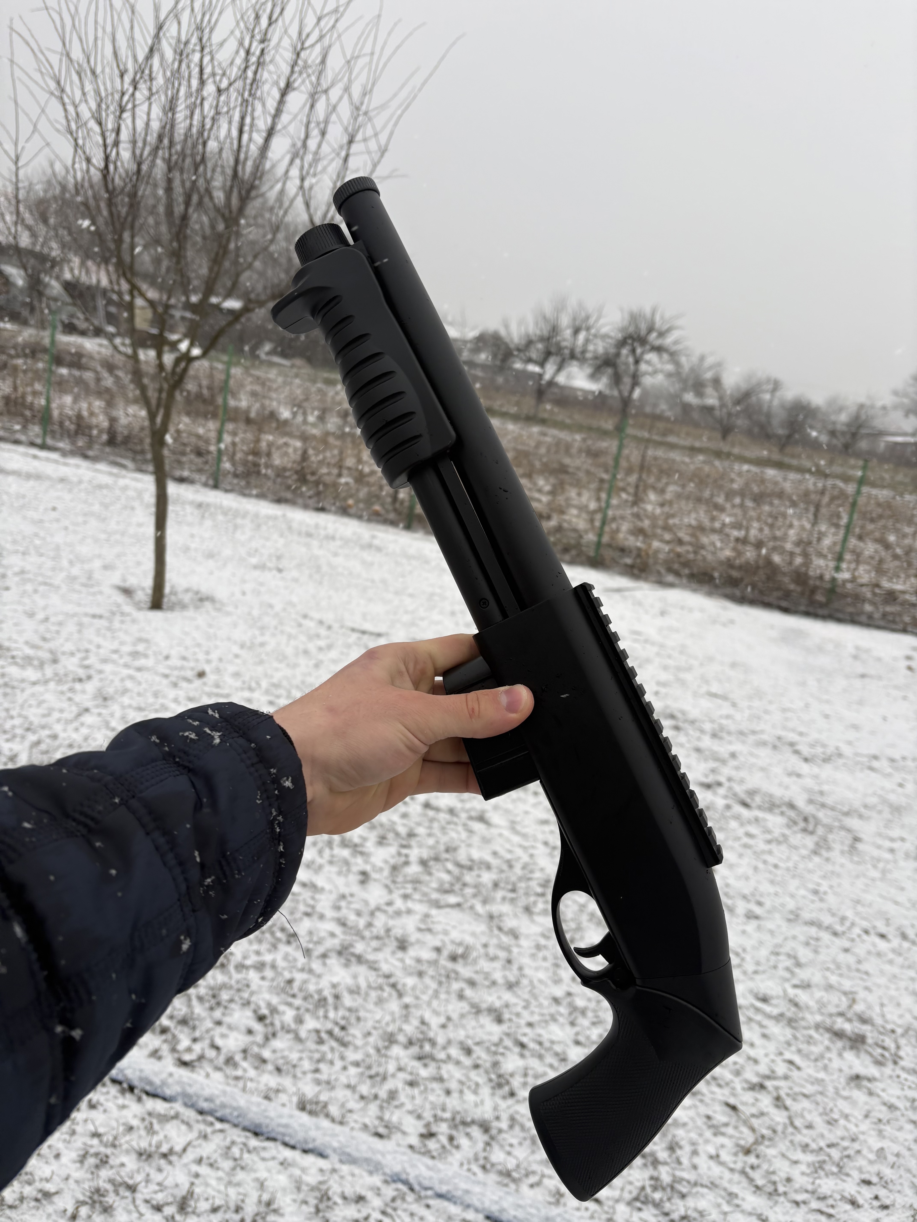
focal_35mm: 26
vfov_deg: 67.3
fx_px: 918
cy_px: 611
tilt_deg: -13.5
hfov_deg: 53.1
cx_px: 458
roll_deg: -10.1
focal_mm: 5.96
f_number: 1.6
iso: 50
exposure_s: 1/407
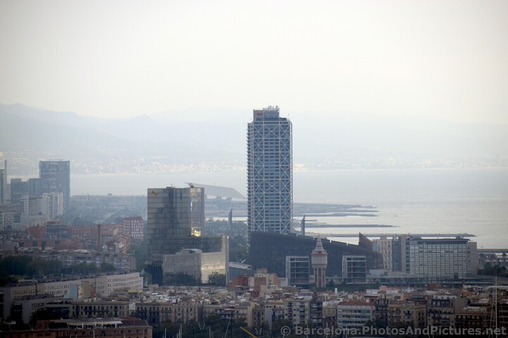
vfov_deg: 5.9
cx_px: 254
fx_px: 3281
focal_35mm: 232
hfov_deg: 8.9
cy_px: 169
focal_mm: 155
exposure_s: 1/800
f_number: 7.1
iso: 200
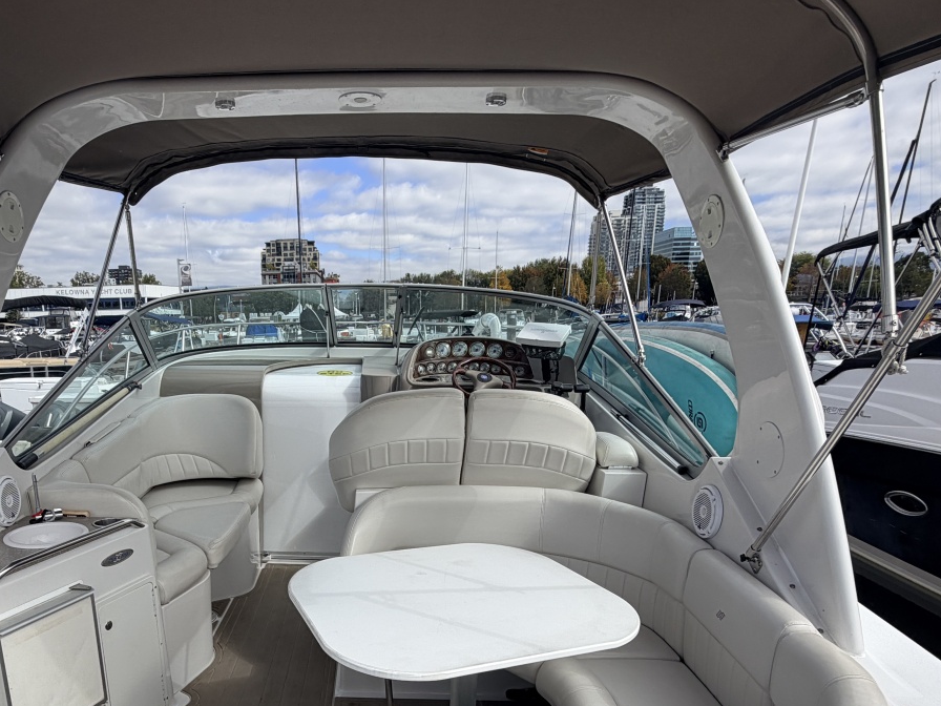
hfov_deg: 68.3
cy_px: 511
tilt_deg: -15.9
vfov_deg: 52.9
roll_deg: +1.4
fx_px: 680
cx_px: 352
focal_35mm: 25
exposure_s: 1/985
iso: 20
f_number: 2.2
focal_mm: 2.22
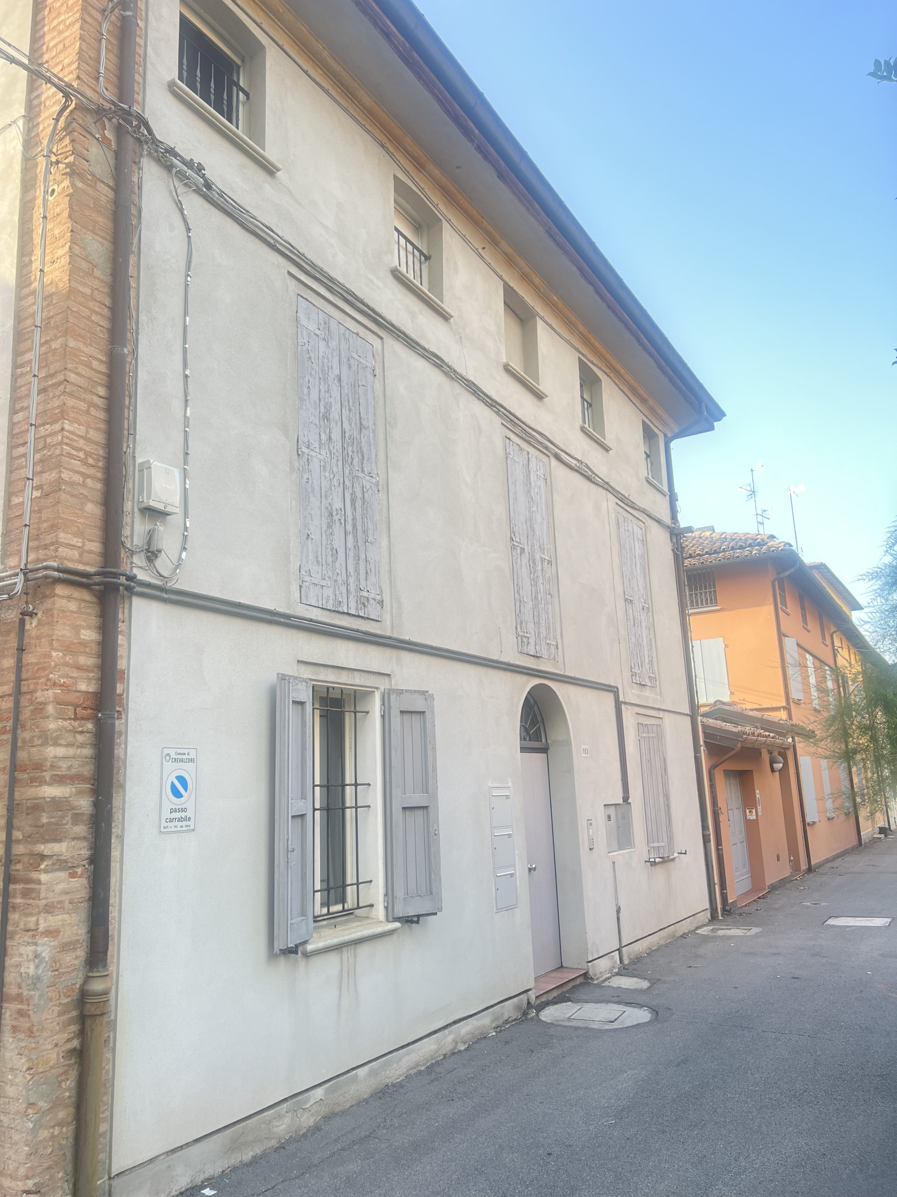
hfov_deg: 53.1
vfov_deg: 67.3
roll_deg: +2.1
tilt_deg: +13.2
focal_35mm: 26
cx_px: 448
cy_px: 598
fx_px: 898
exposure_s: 1/209
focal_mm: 5.7
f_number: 1.5
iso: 50
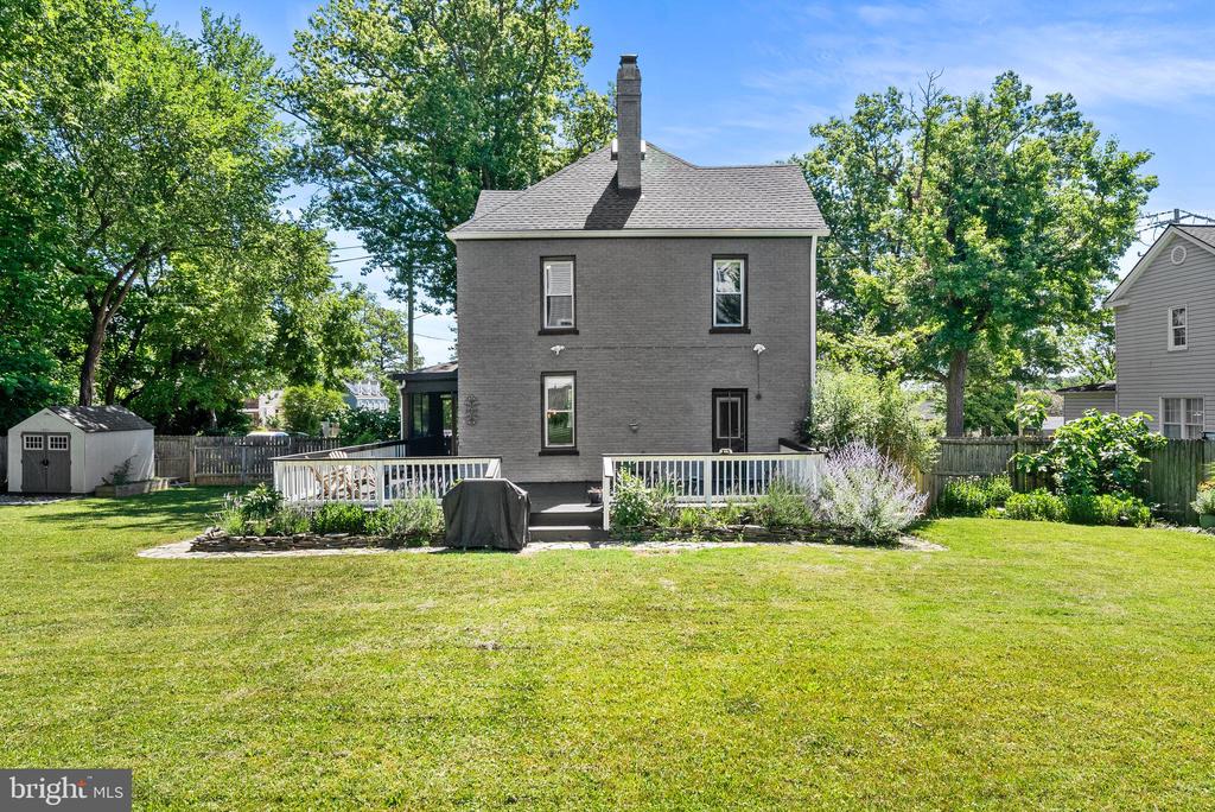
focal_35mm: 21
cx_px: 608
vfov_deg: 59.6
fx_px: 709
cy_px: 406
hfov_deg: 81.2
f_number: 14
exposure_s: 1/250
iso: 640
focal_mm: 21
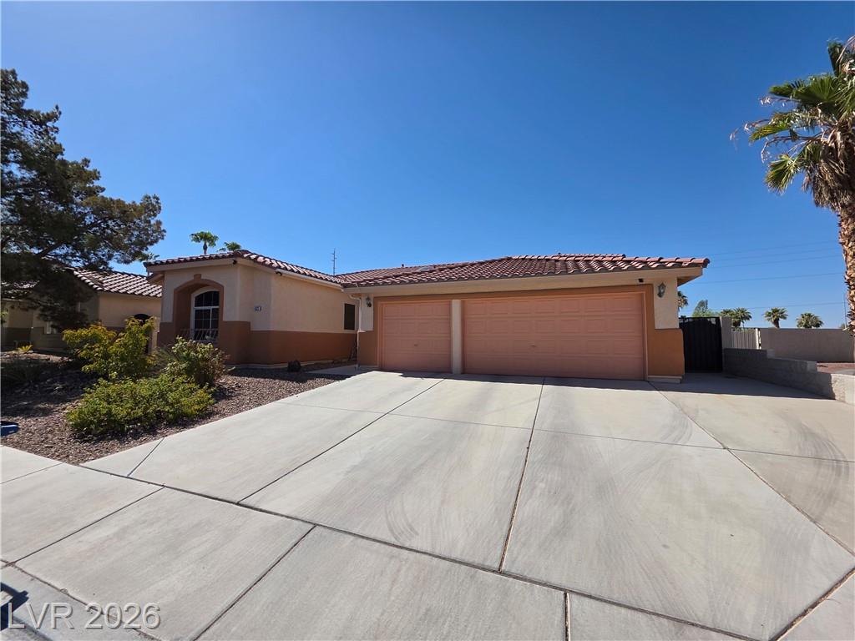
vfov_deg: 89.9
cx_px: 428
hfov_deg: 106.2
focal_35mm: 13
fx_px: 321
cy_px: 320
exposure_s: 1/3717
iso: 40
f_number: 1.9
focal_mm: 2.2
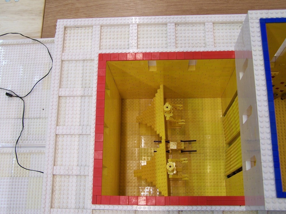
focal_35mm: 43
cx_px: 143
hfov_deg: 43.9
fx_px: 355
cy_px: 107
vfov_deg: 33.6
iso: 80
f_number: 2.9
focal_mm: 7.1
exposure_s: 1/8
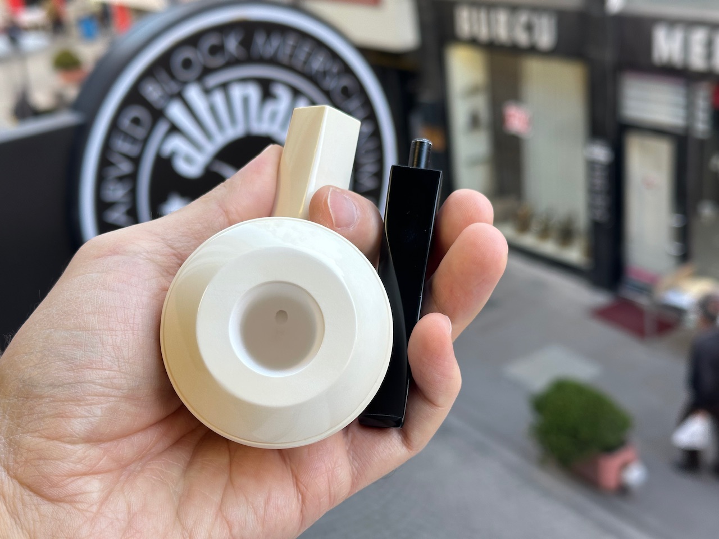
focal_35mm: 48
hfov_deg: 39.7
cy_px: 270
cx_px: 360
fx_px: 997
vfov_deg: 30.3
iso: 50
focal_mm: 6.86
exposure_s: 1/178
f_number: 1.78
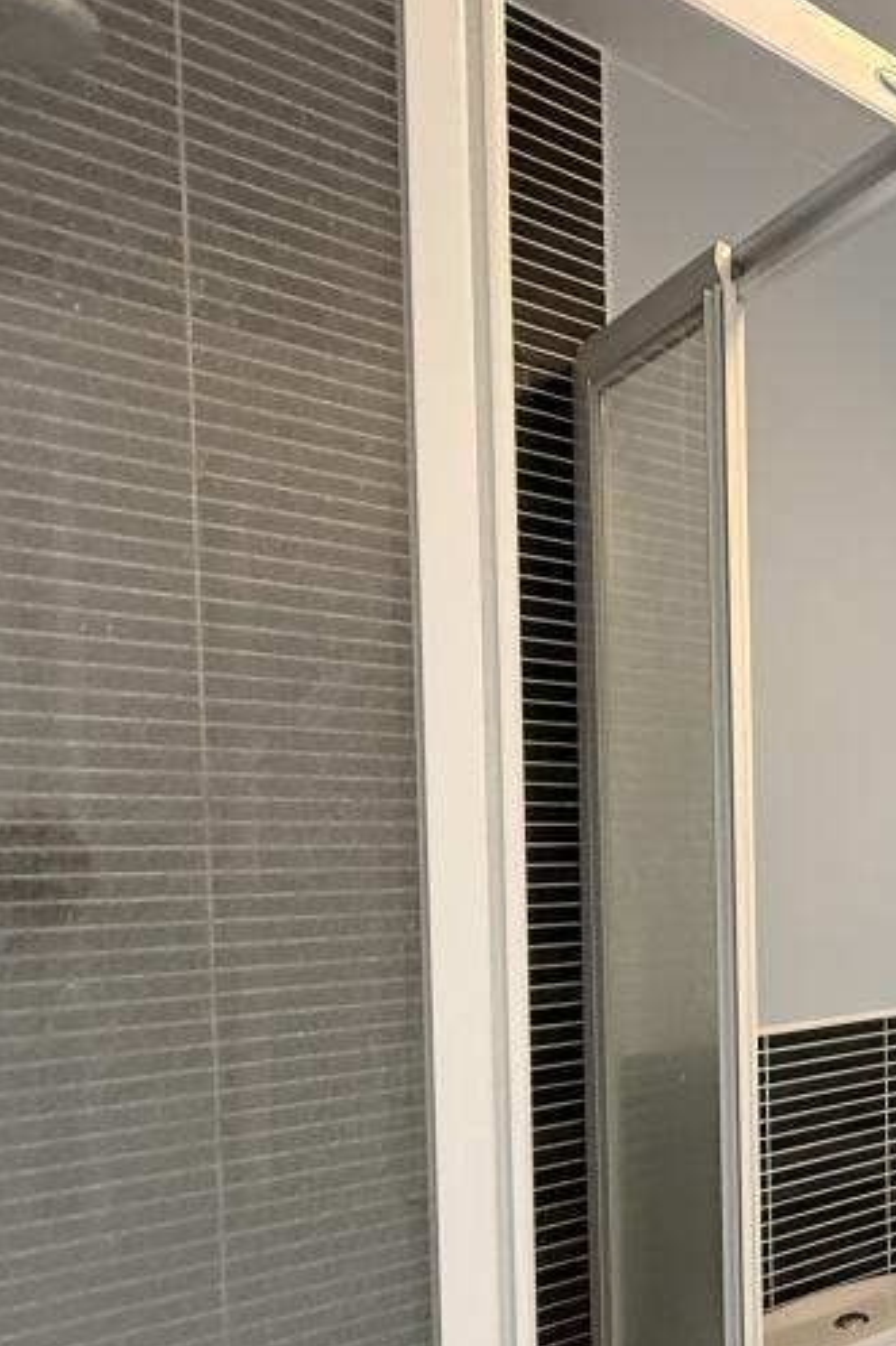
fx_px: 1121
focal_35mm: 30
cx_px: 1140
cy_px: 883
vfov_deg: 60.7
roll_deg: -0.8
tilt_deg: -0.9
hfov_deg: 33.2
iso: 400
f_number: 2.2
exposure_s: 1/60
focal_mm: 2.22
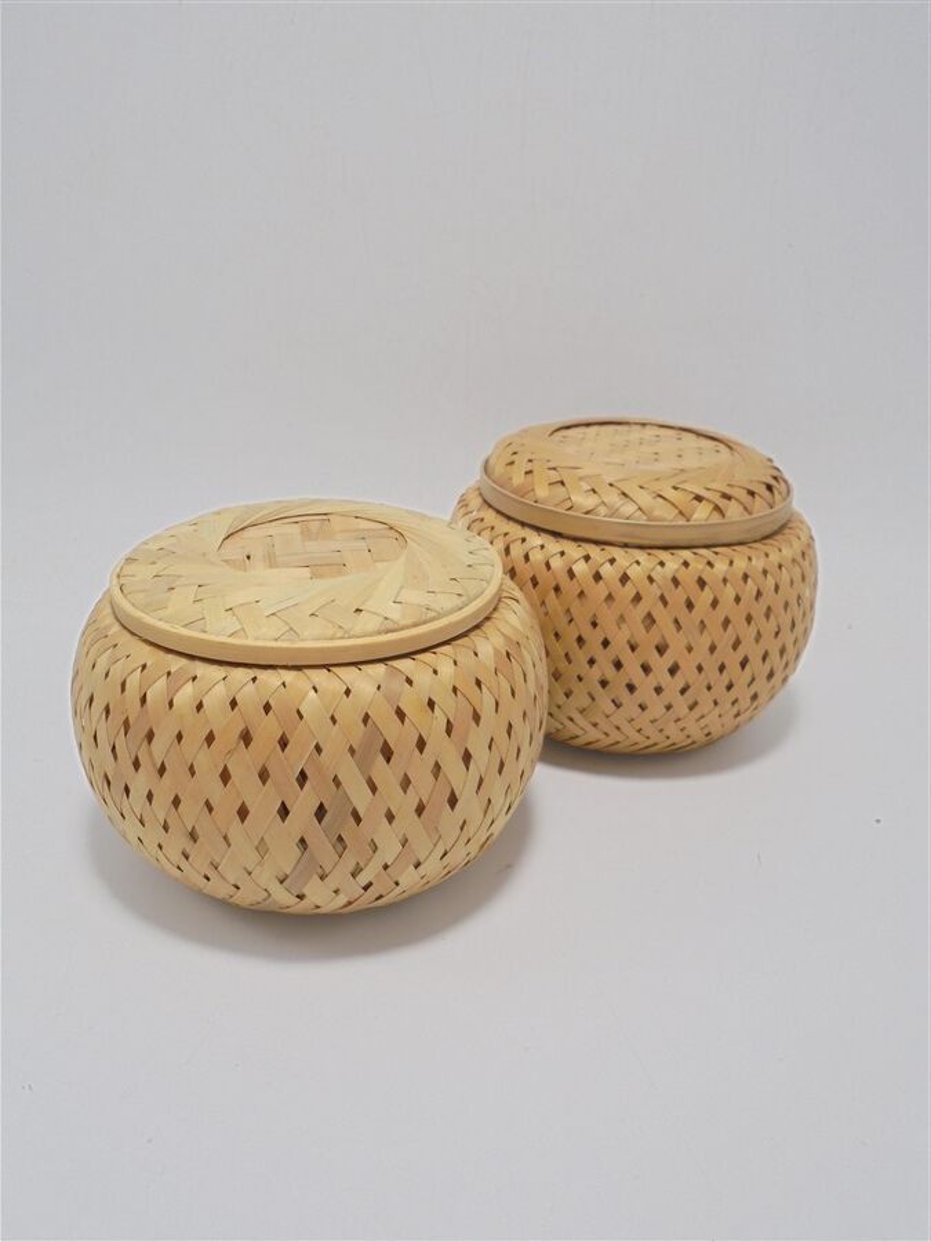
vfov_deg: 61.7
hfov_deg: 48.2
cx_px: 466
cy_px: 621
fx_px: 1040
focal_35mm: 29
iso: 100
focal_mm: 5.3
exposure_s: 1/60
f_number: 3.7
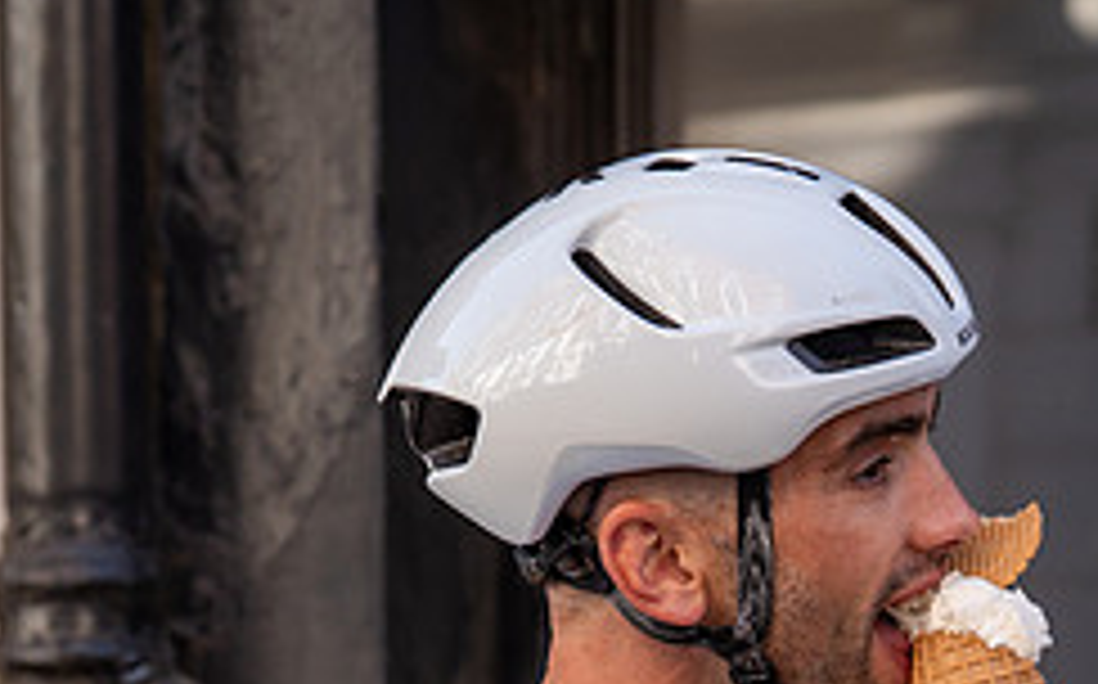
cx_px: 1054
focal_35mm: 201
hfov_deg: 10.4
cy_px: 965
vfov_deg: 6.4
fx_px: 6009
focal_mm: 70
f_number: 4
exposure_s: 1/1000
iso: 640
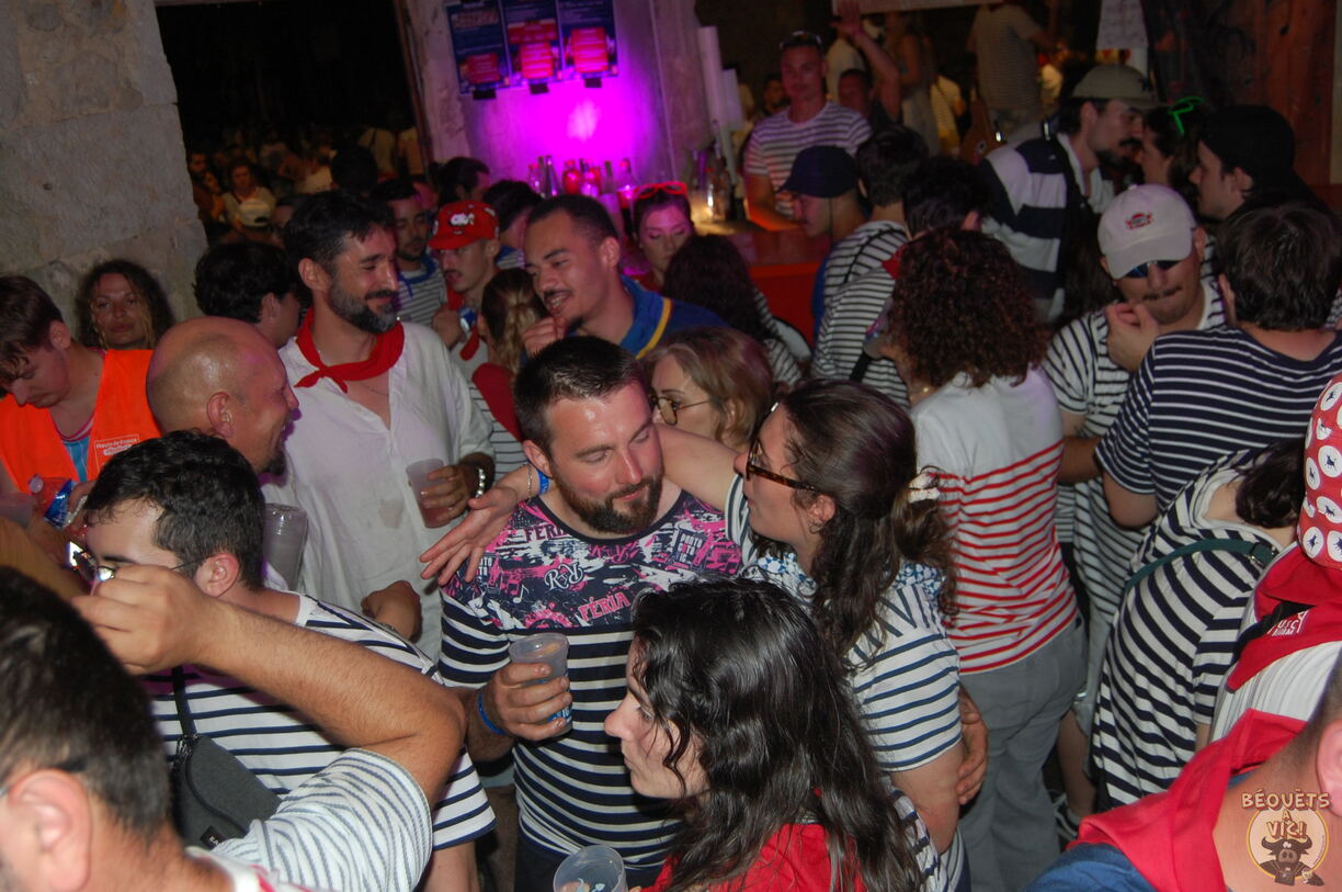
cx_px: 671
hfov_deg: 53.2
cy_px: 446
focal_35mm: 36
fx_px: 1340
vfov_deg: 36.8
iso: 400
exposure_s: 1/60
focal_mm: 24
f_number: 4
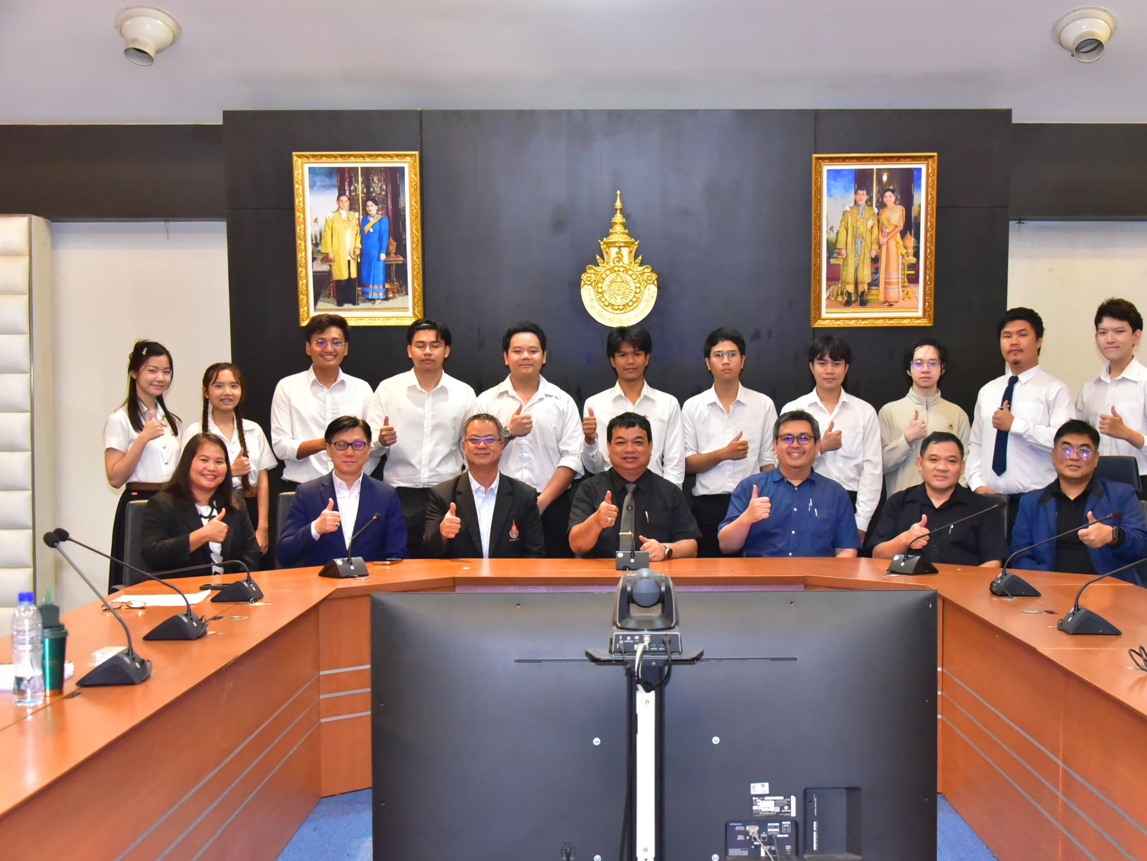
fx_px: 1723
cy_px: 430
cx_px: 645
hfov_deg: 36.8
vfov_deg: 28.0
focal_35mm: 52
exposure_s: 1/125
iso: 8000
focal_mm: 48
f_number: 5.6
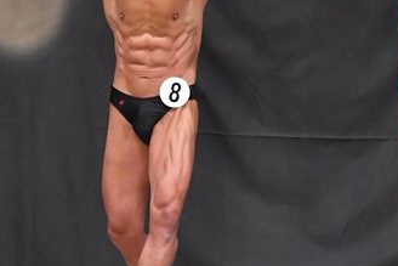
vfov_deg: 2.7
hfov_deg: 4.0
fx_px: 5663
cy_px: 128
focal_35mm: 512
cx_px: 178
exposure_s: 1/400
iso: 5000
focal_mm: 145
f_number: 5.6
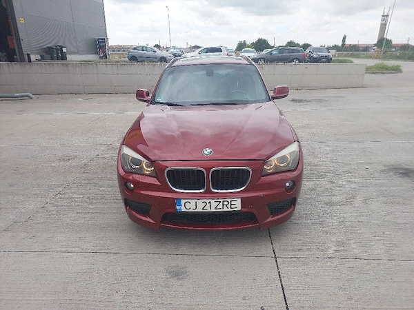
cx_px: 207
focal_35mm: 23
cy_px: 155
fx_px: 275
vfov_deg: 58.9
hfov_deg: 73.9
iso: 25
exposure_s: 1/476
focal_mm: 5.06
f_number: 1.8
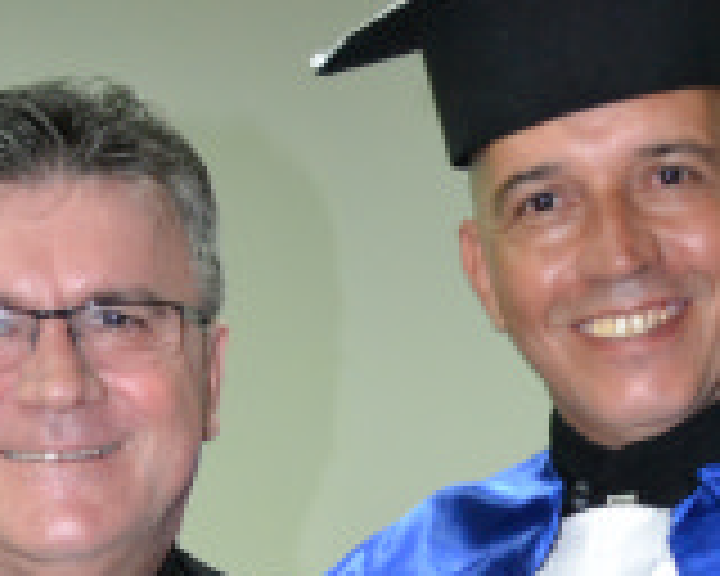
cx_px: 358
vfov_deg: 14.9
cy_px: 819
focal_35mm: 97
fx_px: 2067
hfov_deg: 19.8
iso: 3200
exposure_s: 1/60
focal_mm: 22
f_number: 4
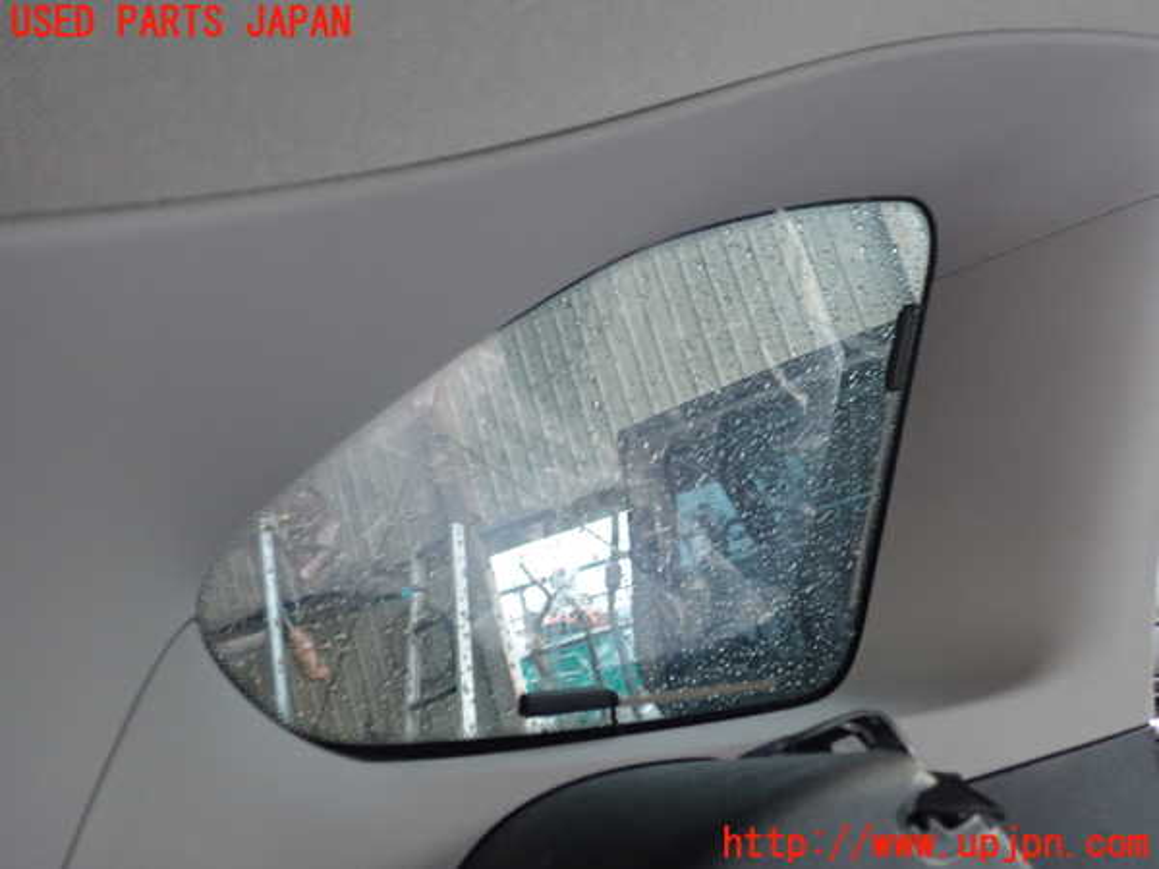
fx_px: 1004
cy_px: 434
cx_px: 580
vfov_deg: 46.8
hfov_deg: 60.0
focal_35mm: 30
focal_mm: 5.4
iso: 400
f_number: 2.3
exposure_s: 1/30
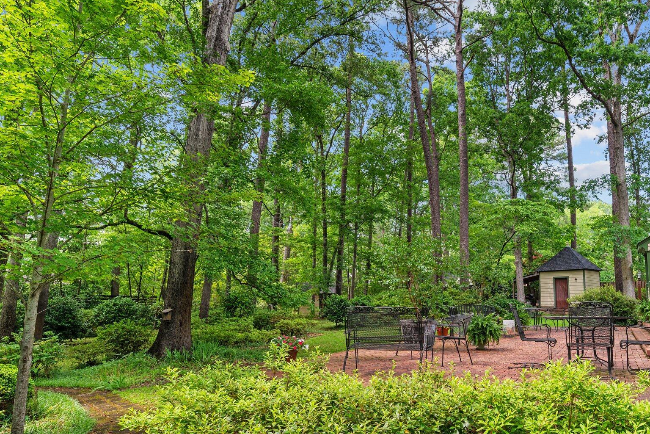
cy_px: 231
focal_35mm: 24
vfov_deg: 53.1
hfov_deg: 72.3
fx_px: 433
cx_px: 413
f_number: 8
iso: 250
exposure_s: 1/125
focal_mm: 18
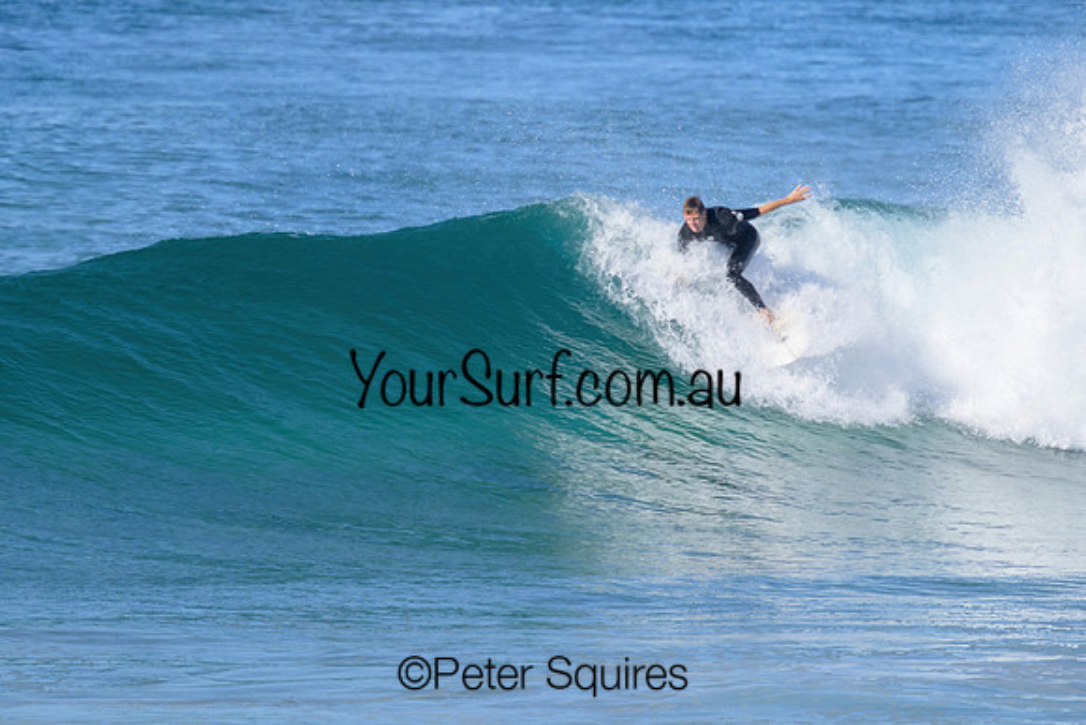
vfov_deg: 1.3
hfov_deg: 1.9
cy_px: 322
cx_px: 571
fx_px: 32775
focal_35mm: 1086
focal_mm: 800
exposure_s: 1/1250
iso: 640
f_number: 11
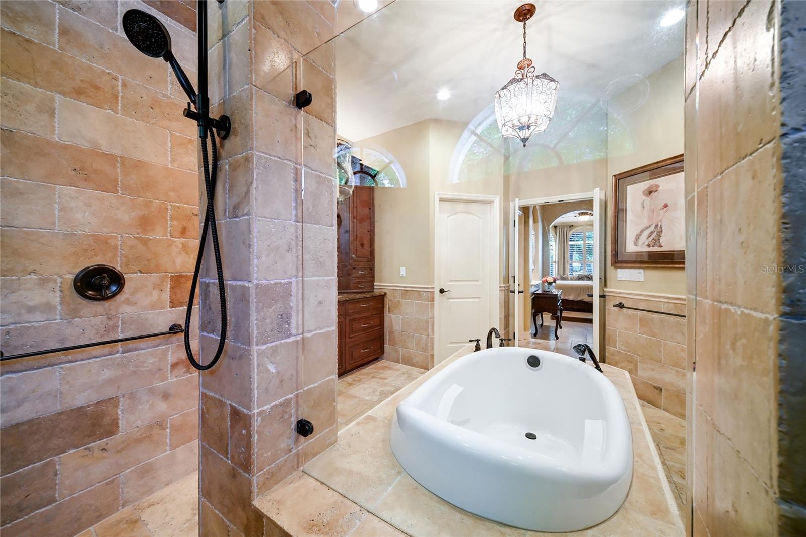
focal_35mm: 12
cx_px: 403
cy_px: 268
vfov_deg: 90.0
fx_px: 269
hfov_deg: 112.6
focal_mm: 12
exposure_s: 1/13
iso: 800
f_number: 8
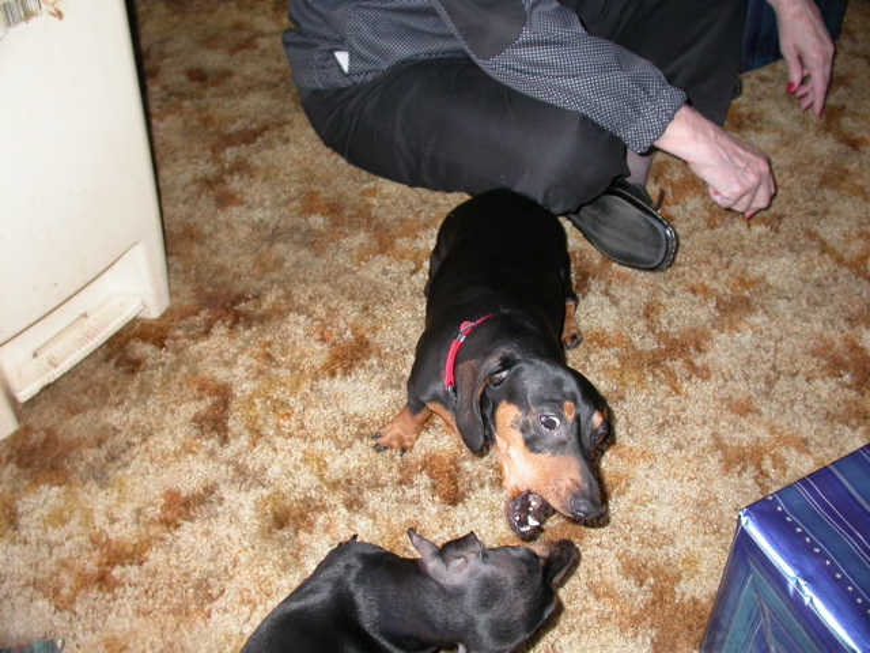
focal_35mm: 38
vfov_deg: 37.7
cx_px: 435
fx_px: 955
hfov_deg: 49.0
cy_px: 326
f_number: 2.6
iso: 100
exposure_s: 1/60
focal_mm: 7.85
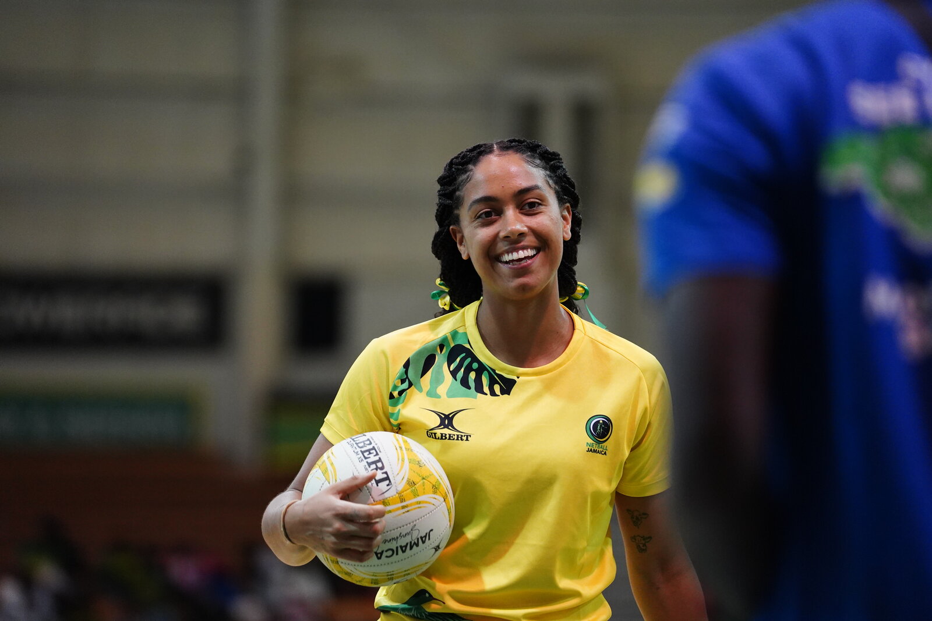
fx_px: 5178
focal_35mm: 200
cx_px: 466
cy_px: 310
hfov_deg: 10.3
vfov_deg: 6.9
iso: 5000
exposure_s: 1/640
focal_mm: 200
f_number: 2.8
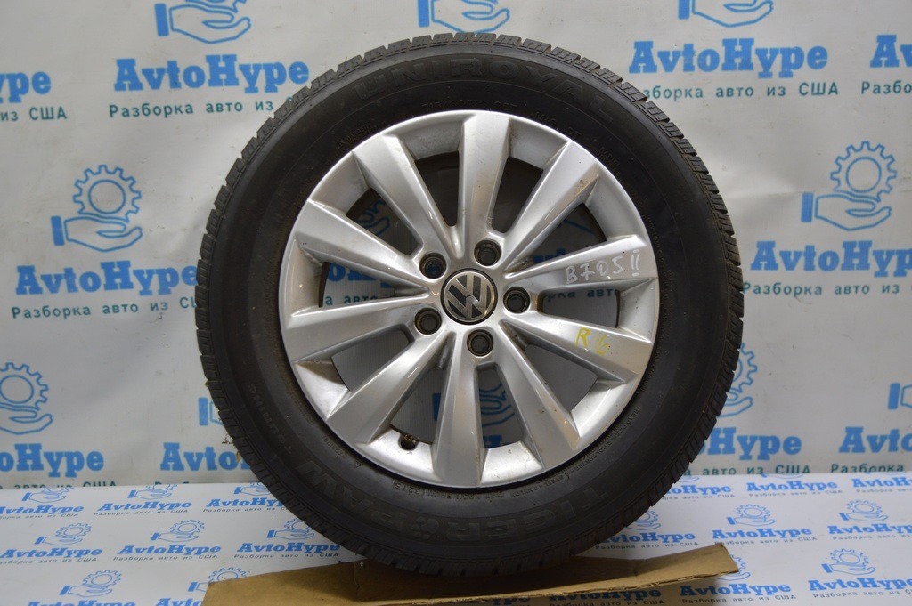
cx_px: 456
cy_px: 303
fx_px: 949
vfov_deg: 35.4
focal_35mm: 38
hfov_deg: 51.3
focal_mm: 25
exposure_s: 1/60
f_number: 4
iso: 400
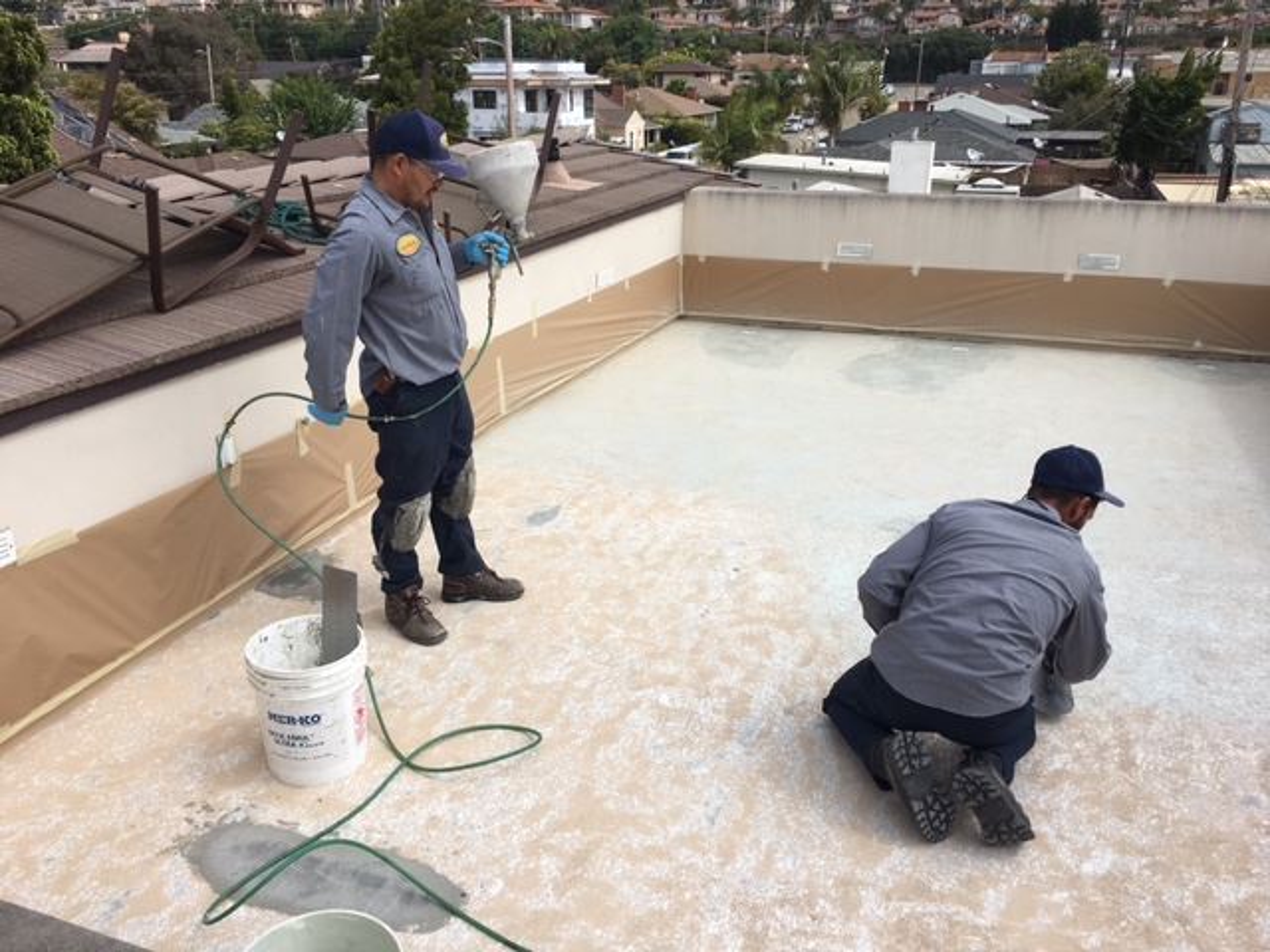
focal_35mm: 29
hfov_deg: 61.7
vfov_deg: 48.2
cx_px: 635
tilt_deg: -19.5
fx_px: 1064
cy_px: 476
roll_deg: -0.2
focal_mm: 4.15
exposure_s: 1/2404
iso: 25
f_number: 2.2
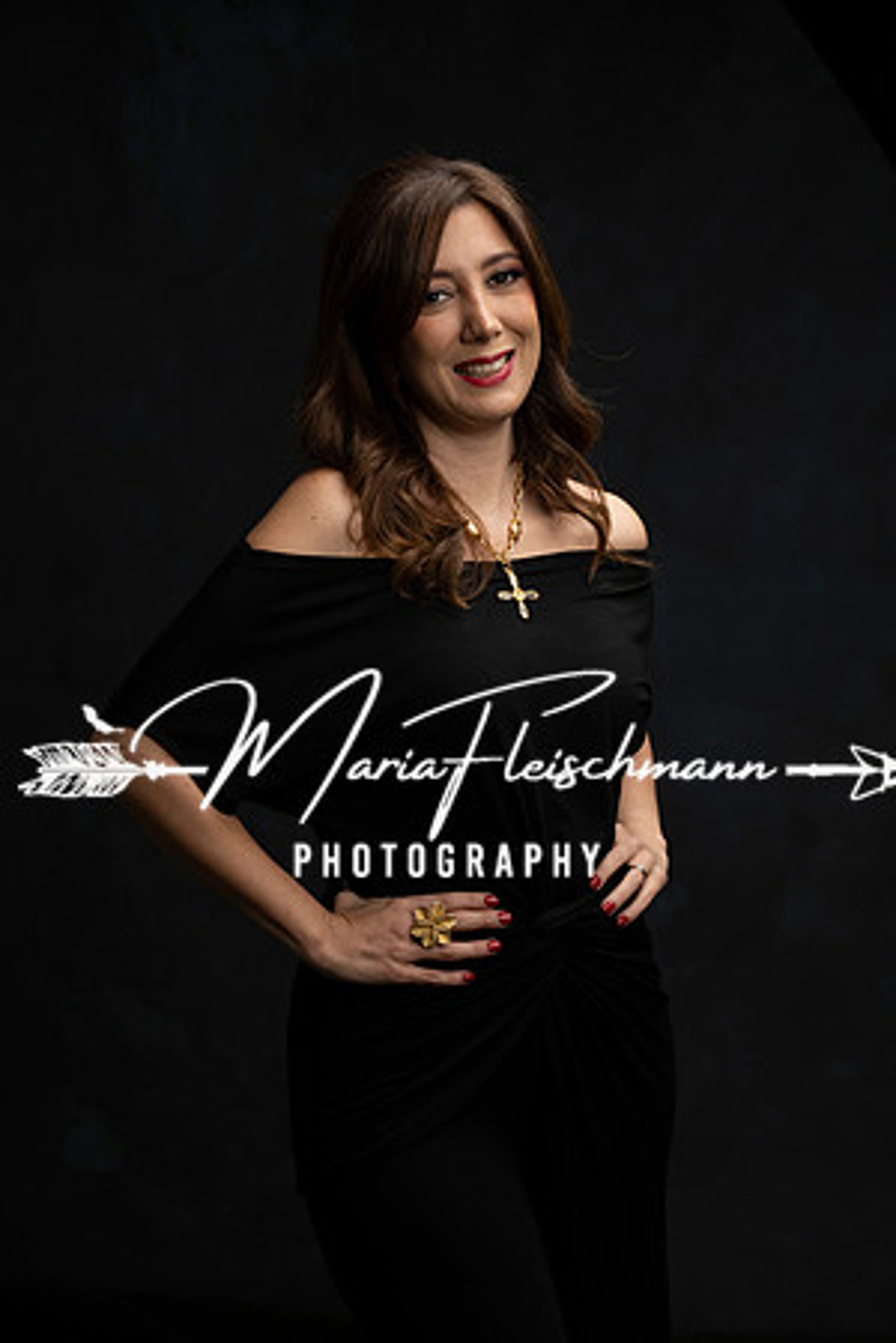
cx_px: 448
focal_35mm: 85
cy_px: 672
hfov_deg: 16.1
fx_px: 3173
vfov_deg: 23.9
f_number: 10
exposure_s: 1/200
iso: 160
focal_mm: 85
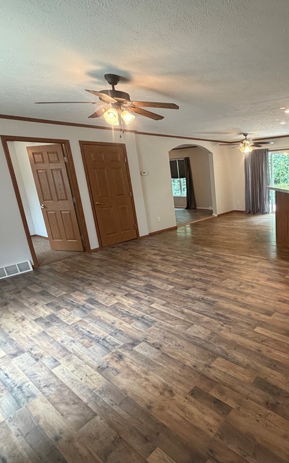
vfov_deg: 85.1
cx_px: 244
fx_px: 252
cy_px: 231
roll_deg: +2.7
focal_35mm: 20
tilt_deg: -12.8
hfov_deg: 54.2
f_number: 2.2
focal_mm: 2.22
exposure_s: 1/60
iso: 320
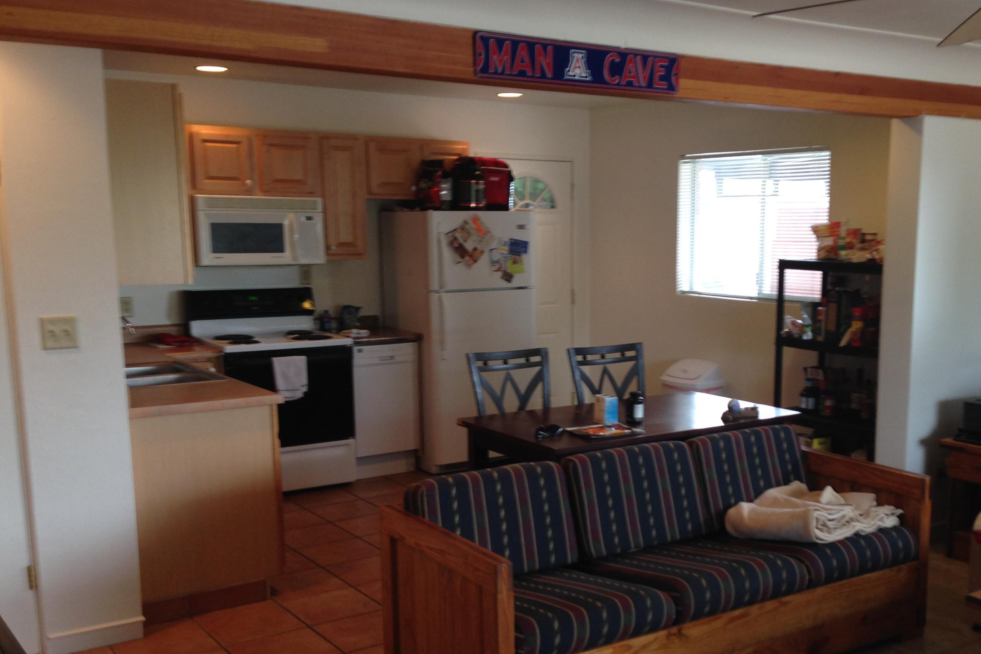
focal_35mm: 41
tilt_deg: -10.7
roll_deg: -1.1
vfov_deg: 32.5
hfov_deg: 47.2
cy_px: 409
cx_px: 584
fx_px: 1117
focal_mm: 4.12
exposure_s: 1/20
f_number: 2.4
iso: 64
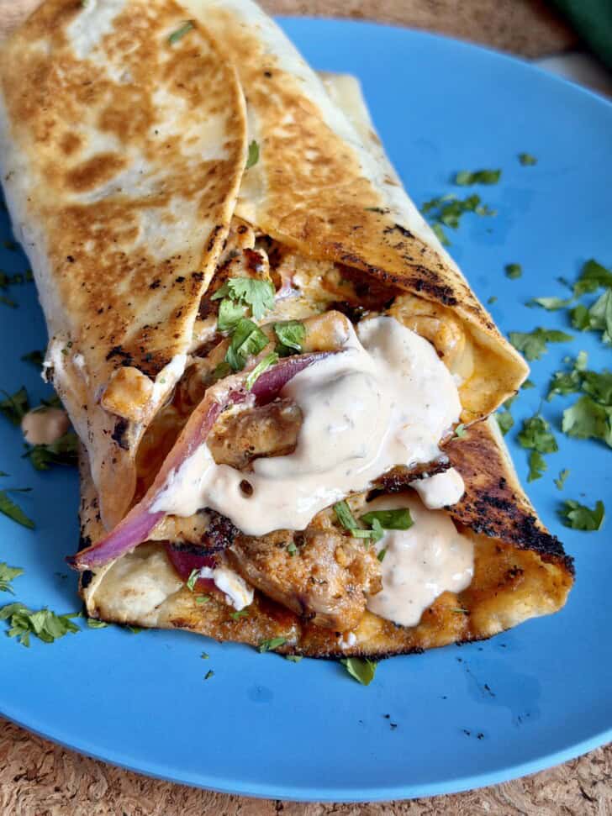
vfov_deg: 39.7
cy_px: 408
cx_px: 306
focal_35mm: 48
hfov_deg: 30.3
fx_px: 1132
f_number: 1.8
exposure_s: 1/121
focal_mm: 6.8
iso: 50
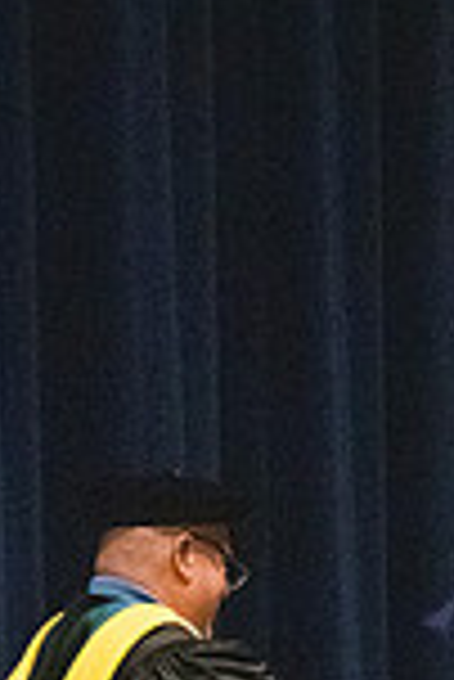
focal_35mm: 555
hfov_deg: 2.5
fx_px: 10474
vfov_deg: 3.7
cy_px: 955
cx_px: 276
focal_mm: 125
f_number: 3.2
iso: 10000
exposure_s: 1/400
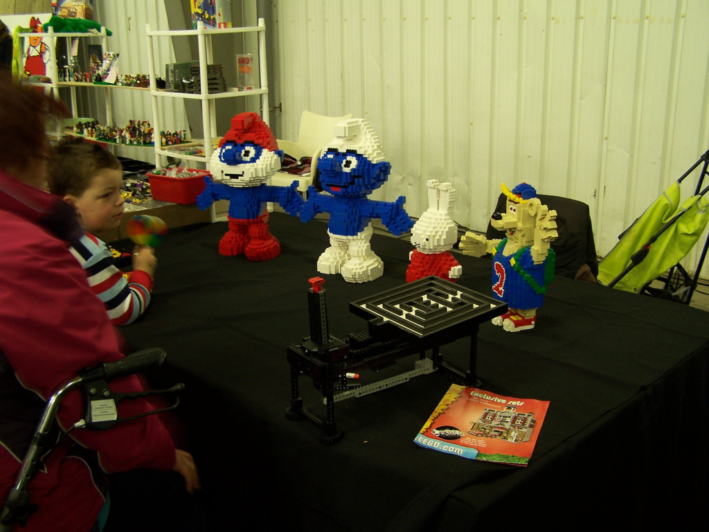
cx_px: 354
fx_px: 778
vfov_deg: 37.7
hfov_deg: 49.0
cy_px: 266
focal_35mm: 38
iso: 80
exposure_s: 1/2
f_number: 2.8
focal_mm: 6.3
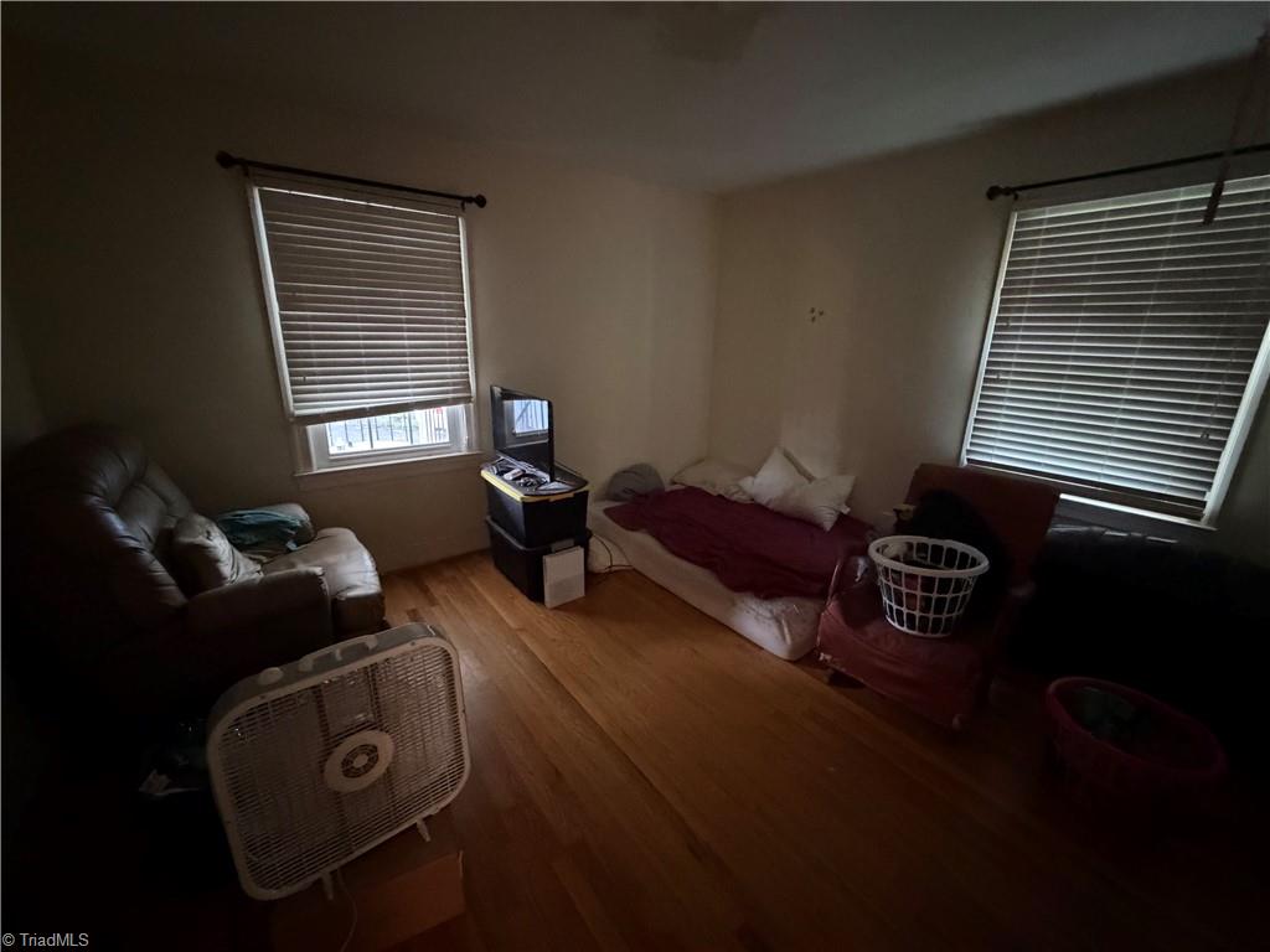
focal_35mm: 14
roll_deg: -0.6
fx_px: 514
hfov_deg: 102.1
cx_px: 635
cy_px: 476
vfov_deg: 85.7
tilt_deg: -15.8
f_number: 2.2
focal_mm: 2.22
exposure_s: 1/30
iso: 2000
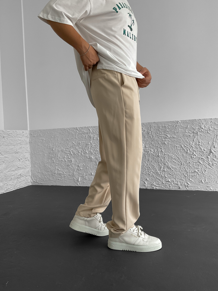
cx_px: 106
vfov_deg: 60.0
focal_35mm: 30
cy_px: 147
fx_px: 252
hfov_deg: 46.8
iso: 64
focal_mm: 3
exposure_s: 1/120
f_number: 1.8
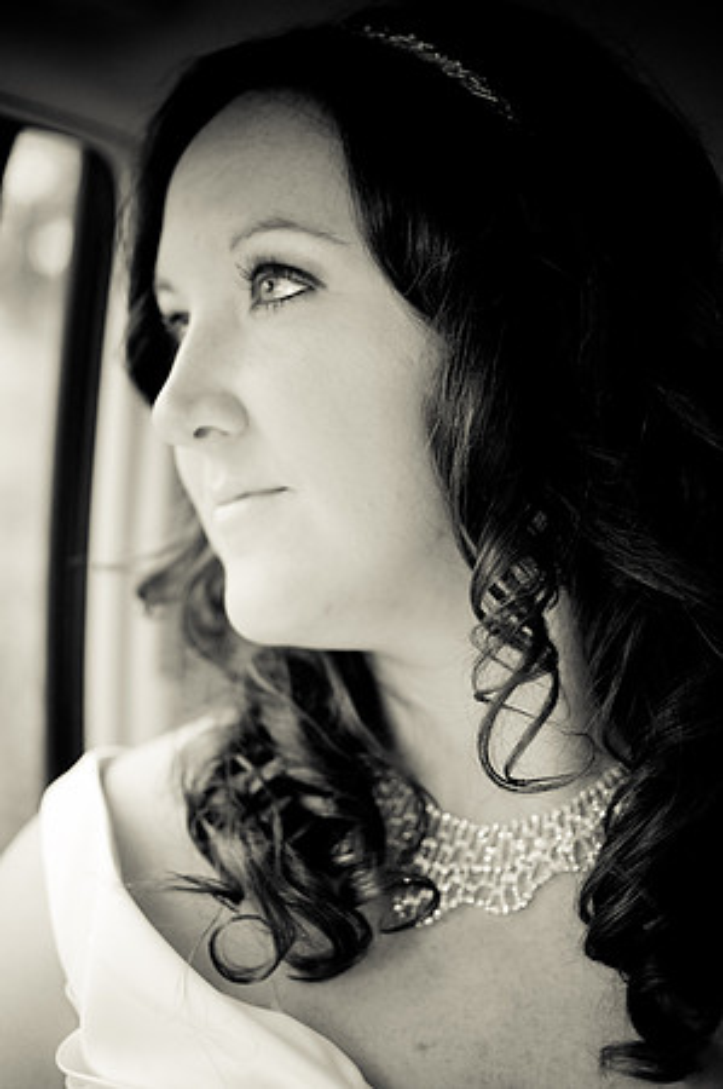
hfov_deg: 25.7
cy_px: 544
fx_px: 1585
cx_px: 362
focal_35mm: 52
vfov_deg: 37.9
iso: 1000
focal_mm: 35
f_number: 1.8
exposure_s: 1/800
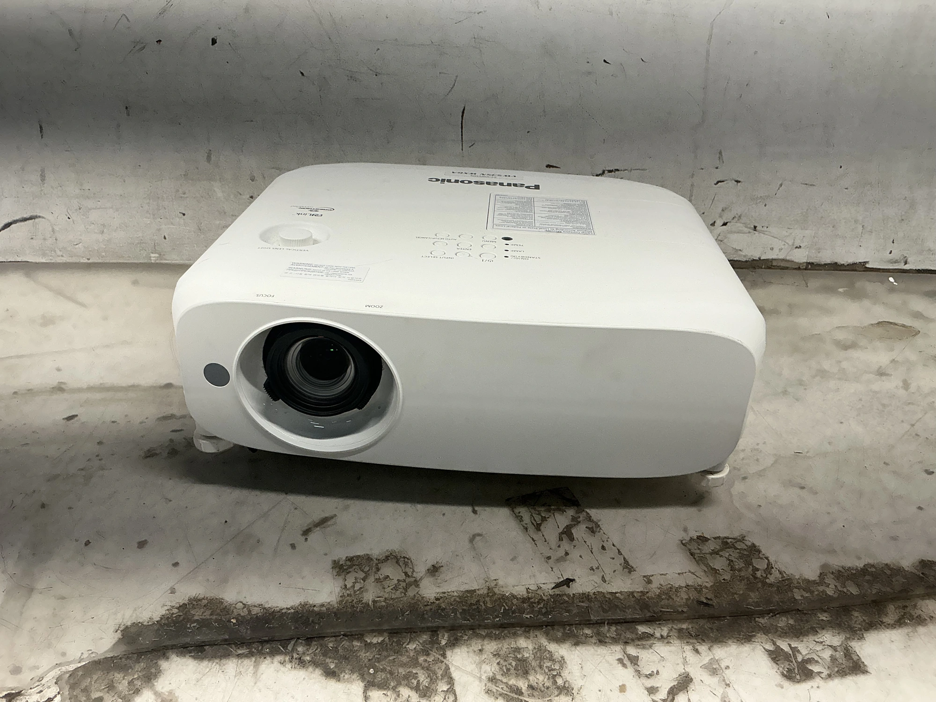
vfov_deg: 49.7
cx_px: 468
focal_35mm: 28
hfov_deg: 63.4
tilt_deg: -26.3
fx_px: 757
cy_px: 351
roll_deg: -1.9
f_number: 1.8
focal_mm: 3
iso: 25
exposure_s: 1/120
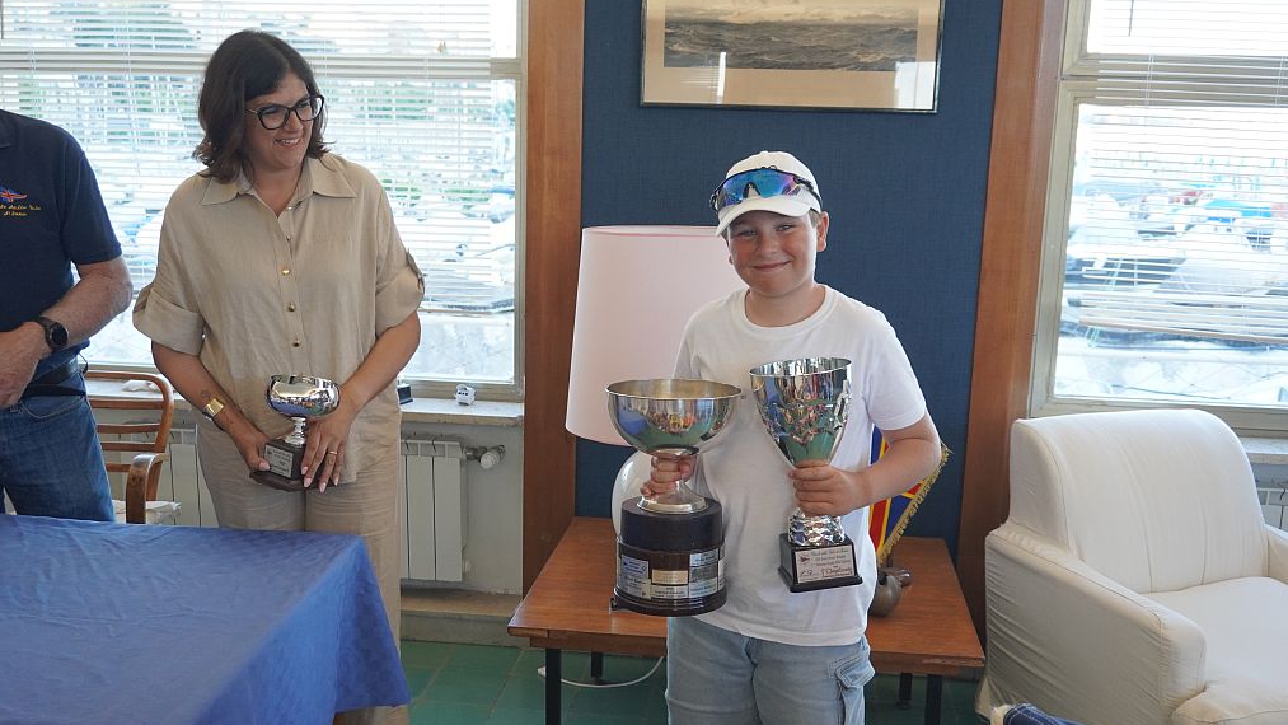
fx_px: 1248
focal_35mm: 37
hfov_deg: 54.6
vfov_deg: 32.4
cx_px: 640
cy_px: 380
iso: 1250
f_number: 4
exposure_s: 1/160
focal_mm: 23
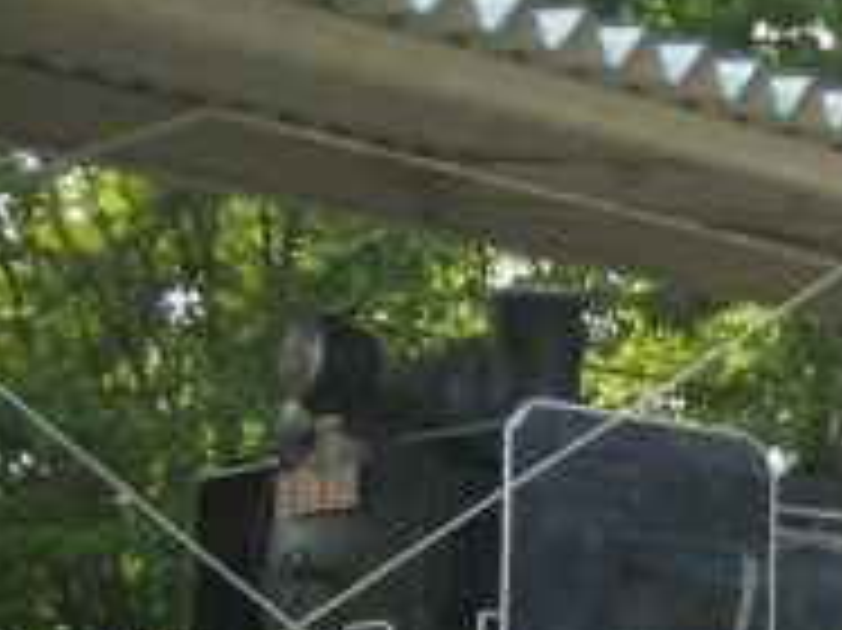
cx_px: 1036
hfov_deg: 19.2
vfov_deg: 15.0
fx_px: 2334
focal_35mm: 96
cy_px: 698
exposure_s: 1/400
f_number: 2.6
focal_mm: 5.8
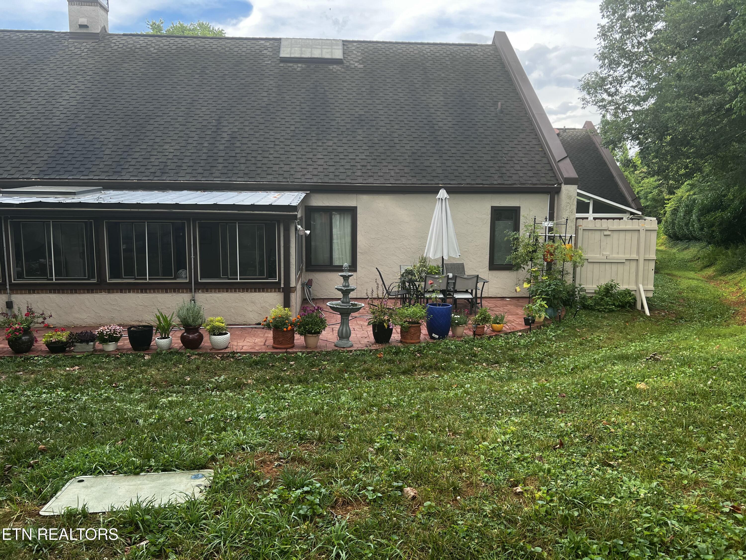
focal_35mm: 26
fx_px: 560
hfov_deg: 67.3
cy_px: 280
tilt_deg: -6.7
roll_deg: -0.4
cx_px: 373
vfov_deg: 53.1
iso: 50
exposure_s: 1/397
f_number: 1.5
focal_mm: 5.7
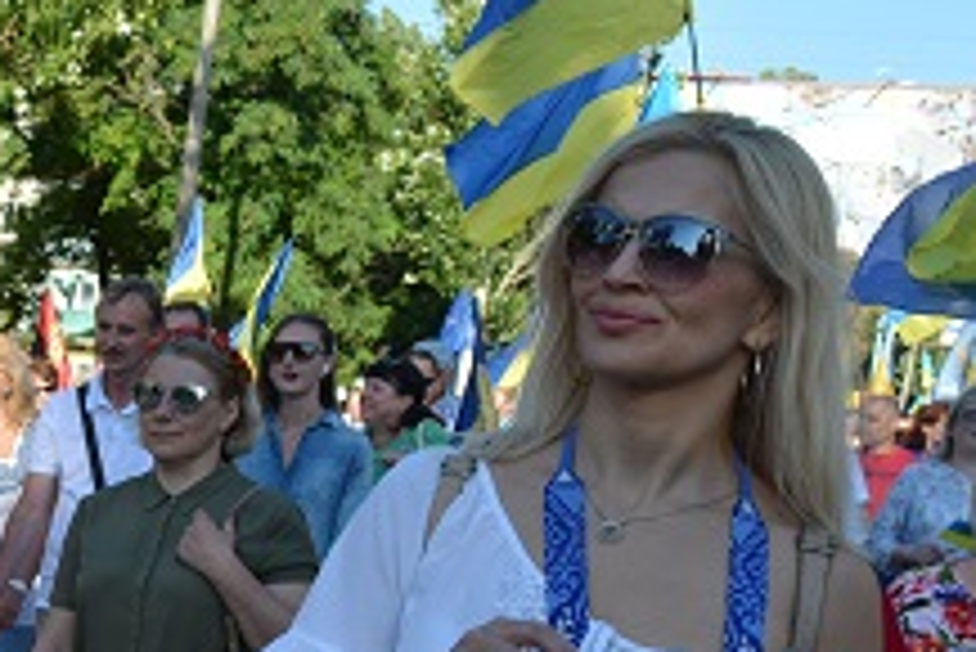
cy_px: 733
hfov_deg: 21.1
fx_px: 2398
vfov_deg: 15.1
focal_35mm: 88
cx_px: -261
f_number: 8
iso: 180
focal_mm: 21
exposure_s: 1/250
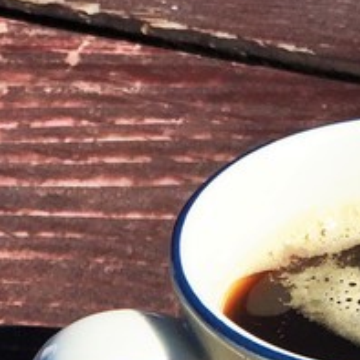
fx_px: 1836
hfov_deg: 11.1
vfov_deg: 10.4
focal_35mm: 156
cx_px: 27
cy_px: 705
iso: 25
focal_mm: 4.15
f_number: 2.2
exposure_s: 1/2481
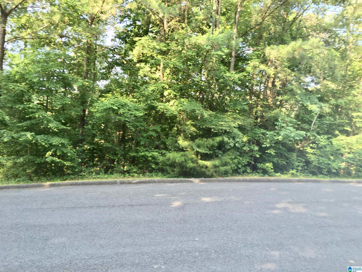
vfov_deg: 48.2
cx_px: 181
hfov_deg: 61.7
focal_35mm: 29
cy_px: 136
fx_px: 303
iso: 32
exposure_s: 1/60
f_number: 2.2
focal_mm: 4.15
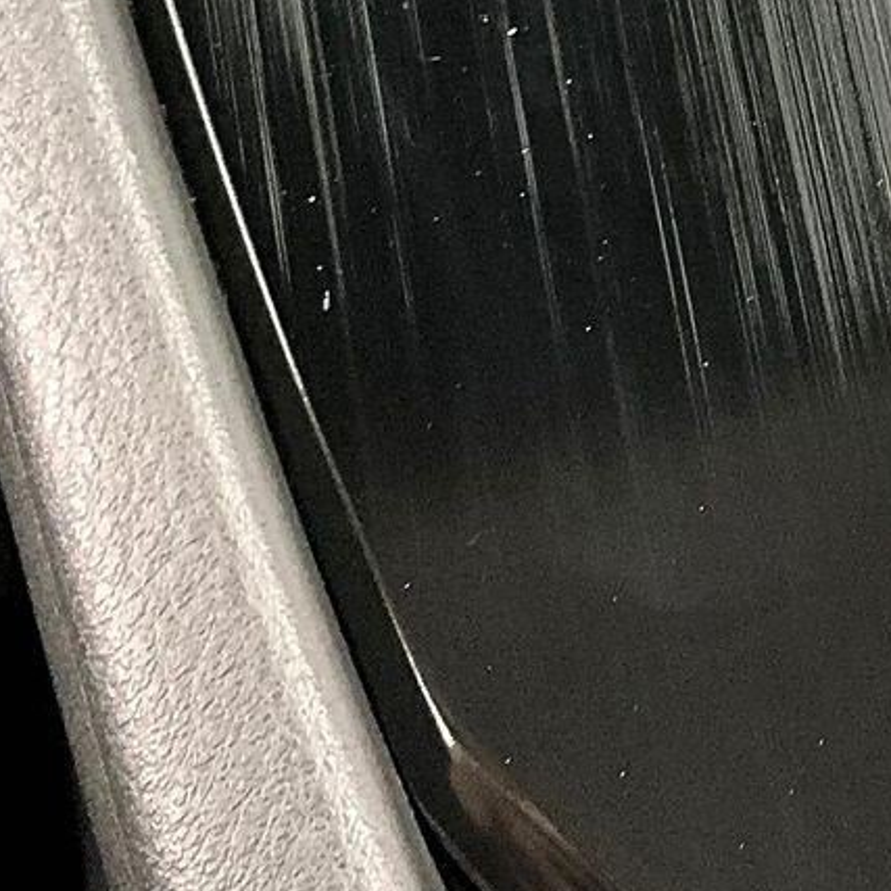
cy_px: -69
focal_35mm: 96
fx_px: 2796
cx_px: 1317
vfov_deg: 17.5
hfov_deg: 16.6
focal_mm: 3
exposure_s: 1/30
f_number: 1.8
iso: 500
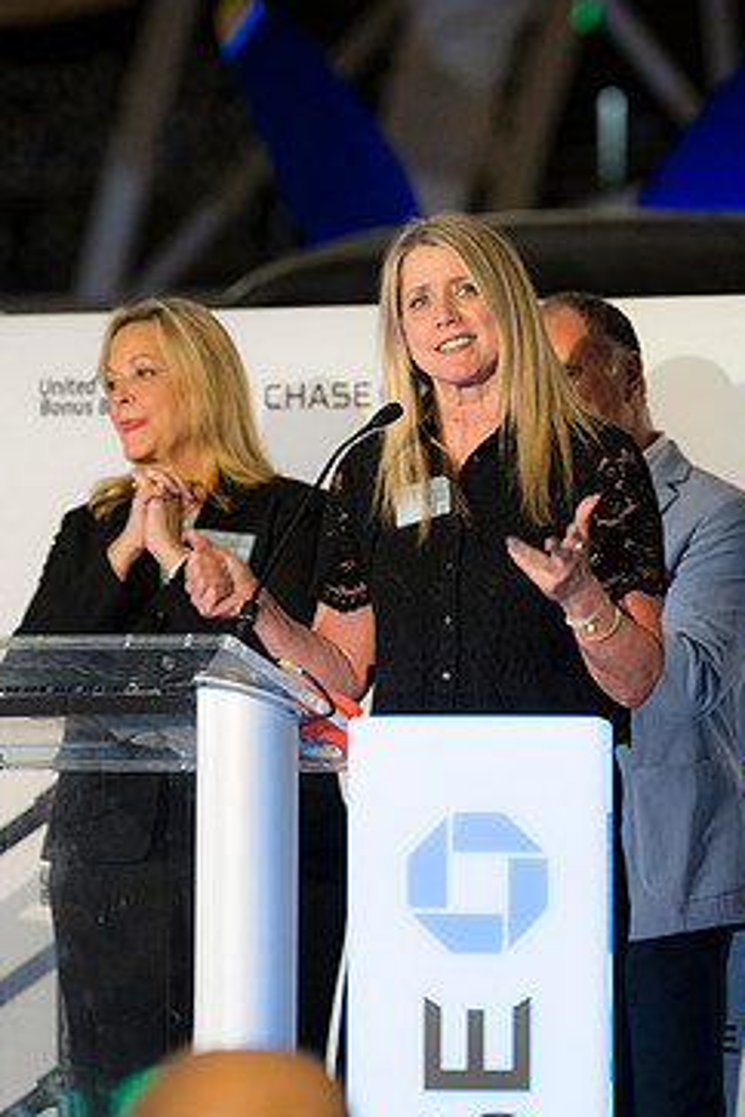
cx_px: 413
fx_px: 7543
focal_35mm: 243
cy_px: 514
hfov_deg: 5.7
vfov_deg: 8.5
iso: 1000
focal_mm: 131
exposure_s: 1/160
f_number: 2.8
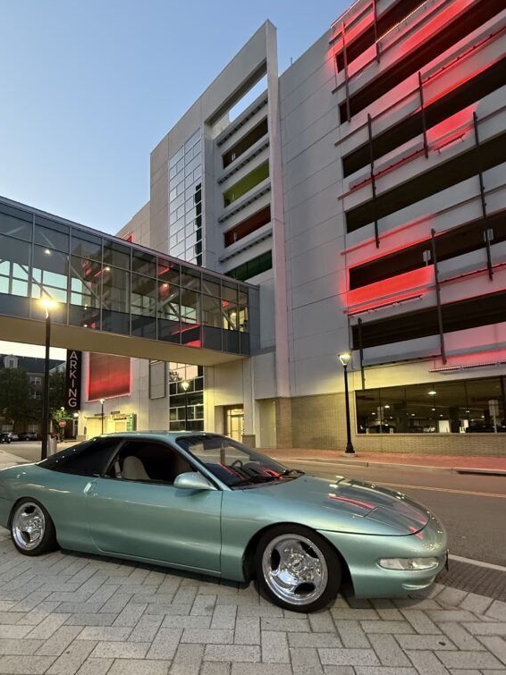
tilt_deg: +6.4
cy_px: 392
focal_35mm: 19
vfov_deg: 84.0
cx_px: 235
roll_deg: +1.0
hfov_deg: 68.6
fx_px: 370
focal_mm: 2.22
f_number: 2.2
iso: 1000
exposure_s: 1/60
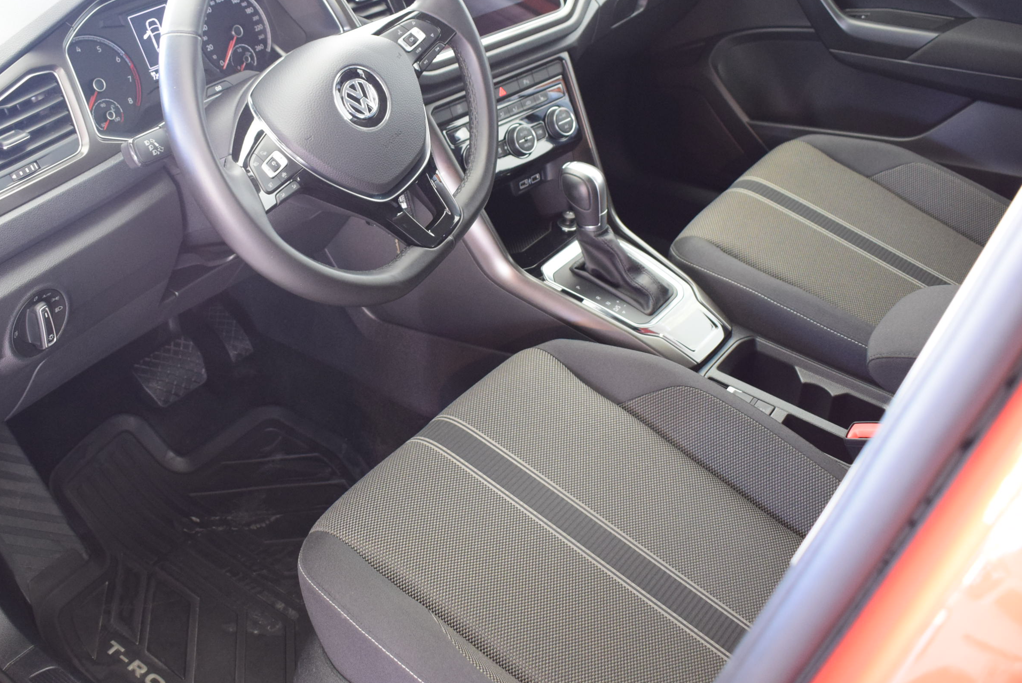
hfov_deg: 48.7
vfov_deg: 33.7
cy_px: 283
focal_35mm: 40
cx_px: 434
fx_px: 1126
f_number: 3.8
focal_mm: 21
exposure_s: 1/25
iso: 1600
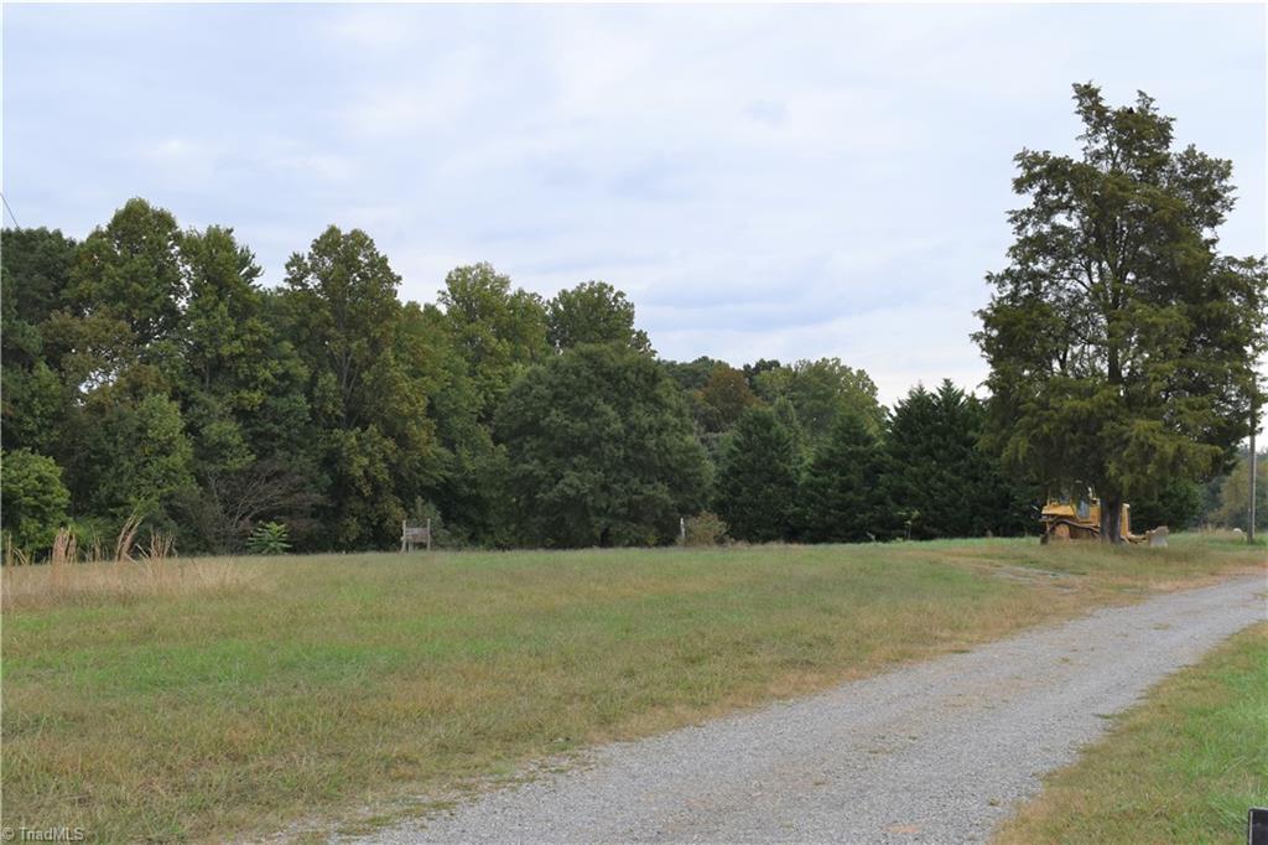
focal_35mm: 40
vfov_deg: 33.0
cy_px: 422
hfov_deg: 47.9
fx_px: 1426
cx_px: 634
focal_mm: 27
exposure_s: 1/250
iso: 250
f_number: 8
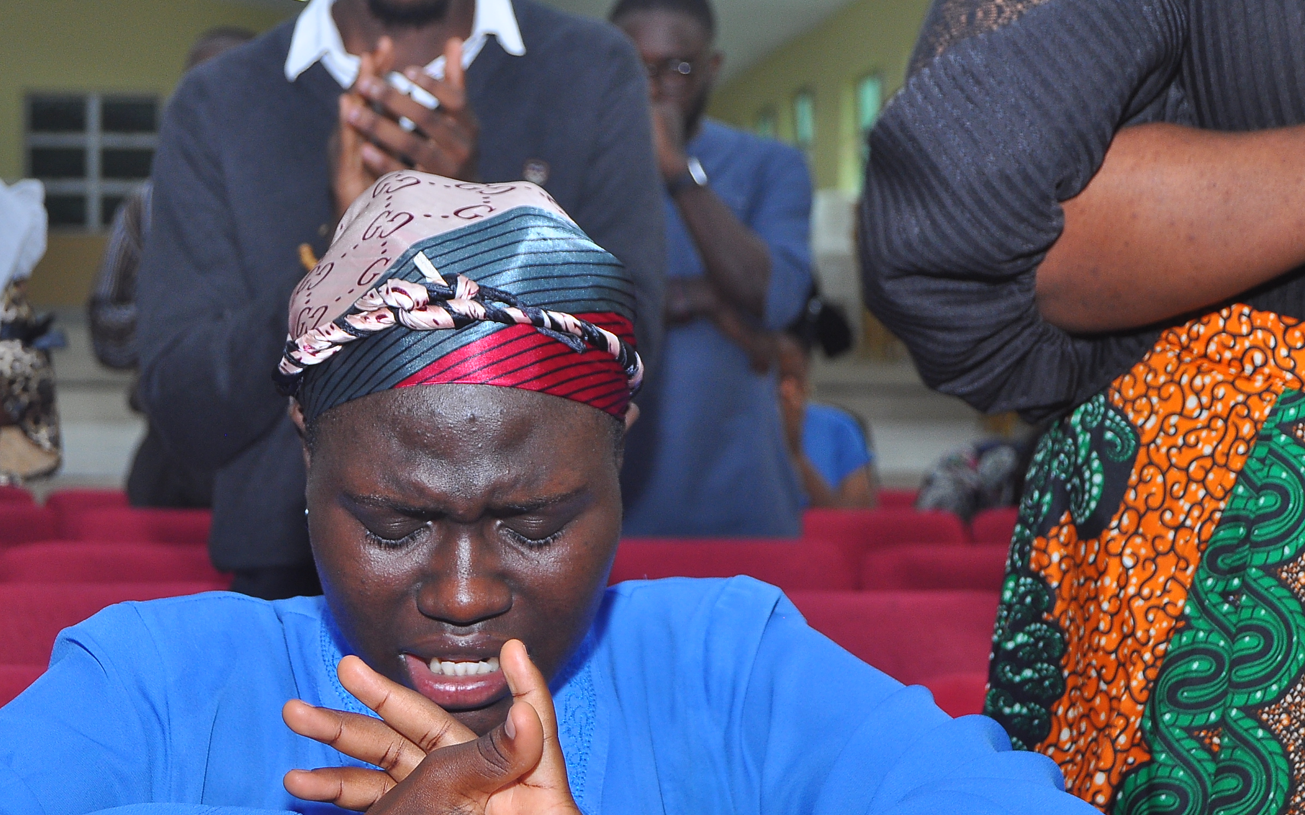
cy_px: 561
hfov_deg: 26.4
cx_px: 467
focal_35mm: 78
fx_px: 2774
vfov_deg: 16.7
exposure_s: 1/100
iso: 400
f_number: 4.8
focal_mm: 38
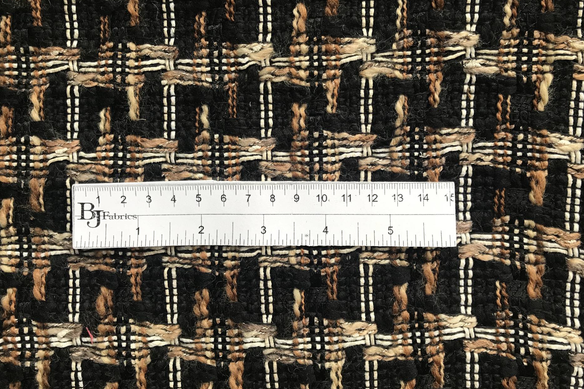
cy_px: 171
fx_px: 487
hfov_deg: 61.9
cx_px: 285
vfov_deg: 43.5
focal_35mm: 30
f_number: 1.8
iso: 20
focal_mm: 3.99
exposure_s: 1/40
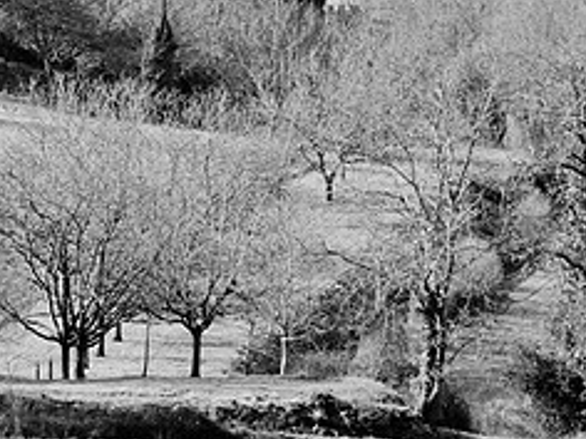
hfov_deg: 6.2
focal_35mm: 318
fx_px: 5383
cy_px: 16
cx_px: 407
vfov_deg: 4.7
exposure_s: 1/500
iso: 200
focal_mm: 90
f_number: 5.6
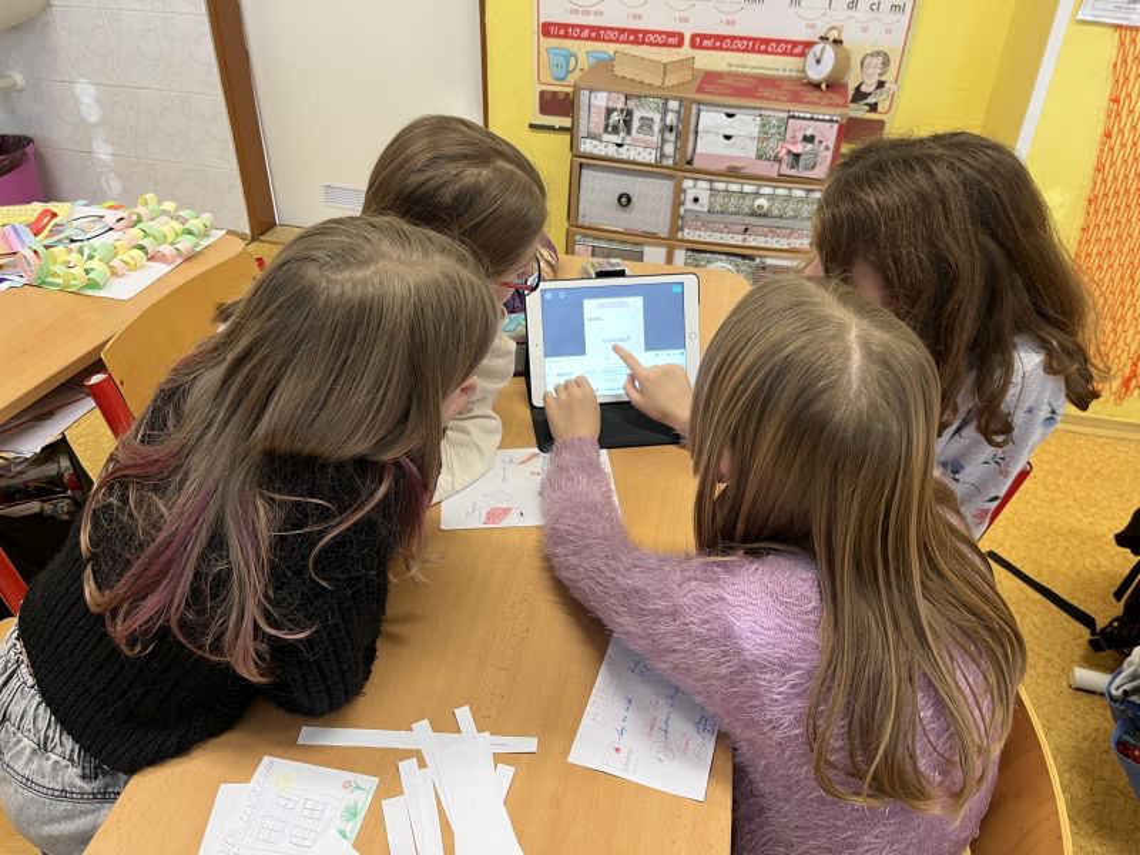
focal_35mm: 26
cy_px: 428
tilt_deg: -36.0
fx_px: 856
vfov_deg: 53.1
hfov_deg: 67.3
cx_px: 570
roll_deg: -1.6
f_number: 1.6
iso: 100
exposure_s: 1/50
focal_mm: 5.1
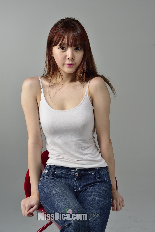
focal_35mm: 112
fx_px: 723
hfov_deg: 12.2
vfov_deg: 18.3
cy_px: 116
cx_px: 78
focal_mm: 112
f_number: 14
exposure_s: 1/125
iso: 100
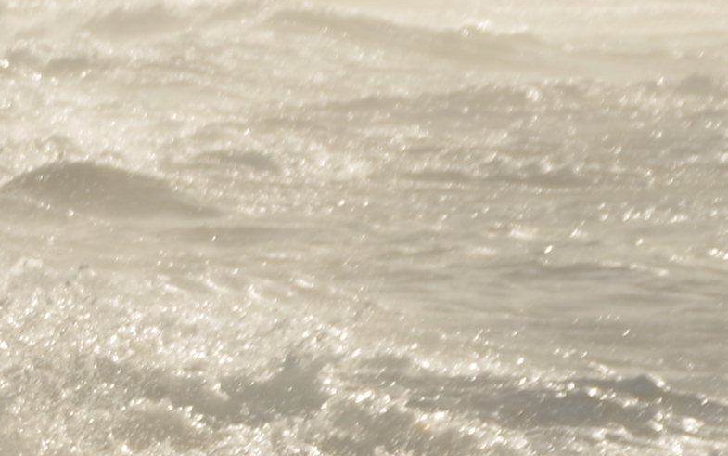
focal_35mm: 724
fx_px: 14368
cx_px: -1224
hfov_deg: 2.9
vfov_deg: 1.8
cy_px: 338
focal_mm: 88
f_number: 8
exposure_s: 1/400
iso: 100
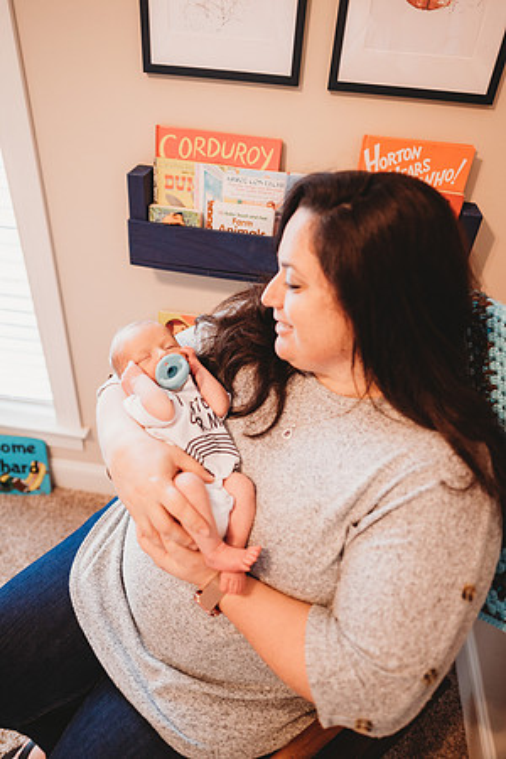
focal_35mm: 24
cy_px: 380
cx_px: 253
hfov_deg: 53.1
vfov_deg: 73.7
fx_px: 506
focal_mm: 24
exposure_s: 1/160
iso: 800
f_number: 2.2
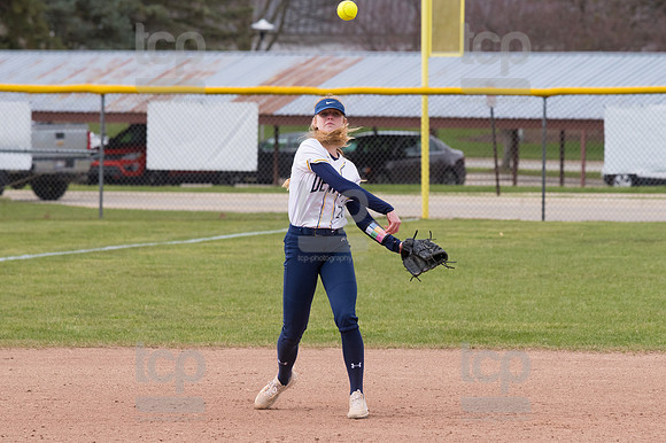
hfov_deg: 6.9
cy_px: 222
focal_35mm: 300
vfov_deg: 4.6
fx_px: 5547
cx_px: 333
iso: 640
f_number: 5.6
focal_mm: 200
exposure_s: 1/1600
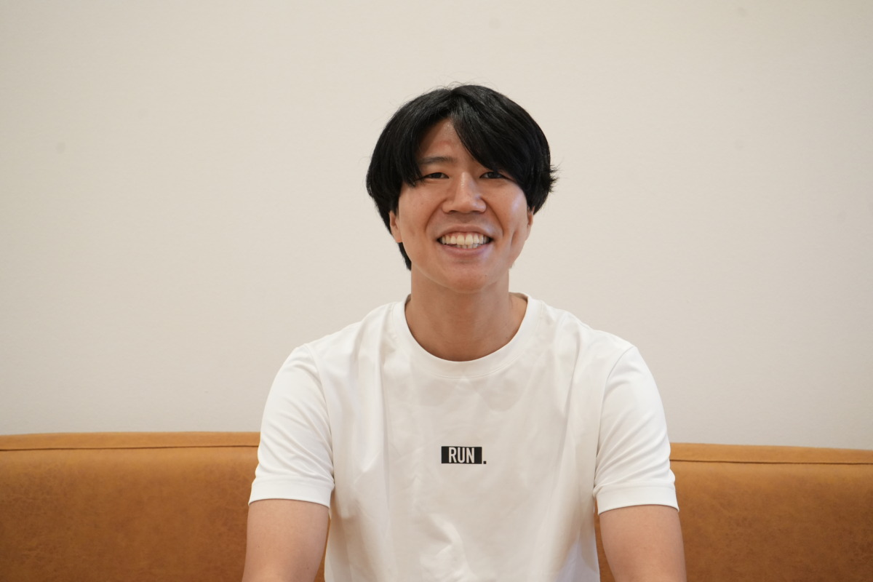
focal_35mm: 47
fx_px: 1140
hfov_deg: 41.9
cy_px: 291
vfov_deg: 28.6
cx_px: 436
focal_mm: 47
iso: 2500
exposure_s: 1/100
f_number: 6.3
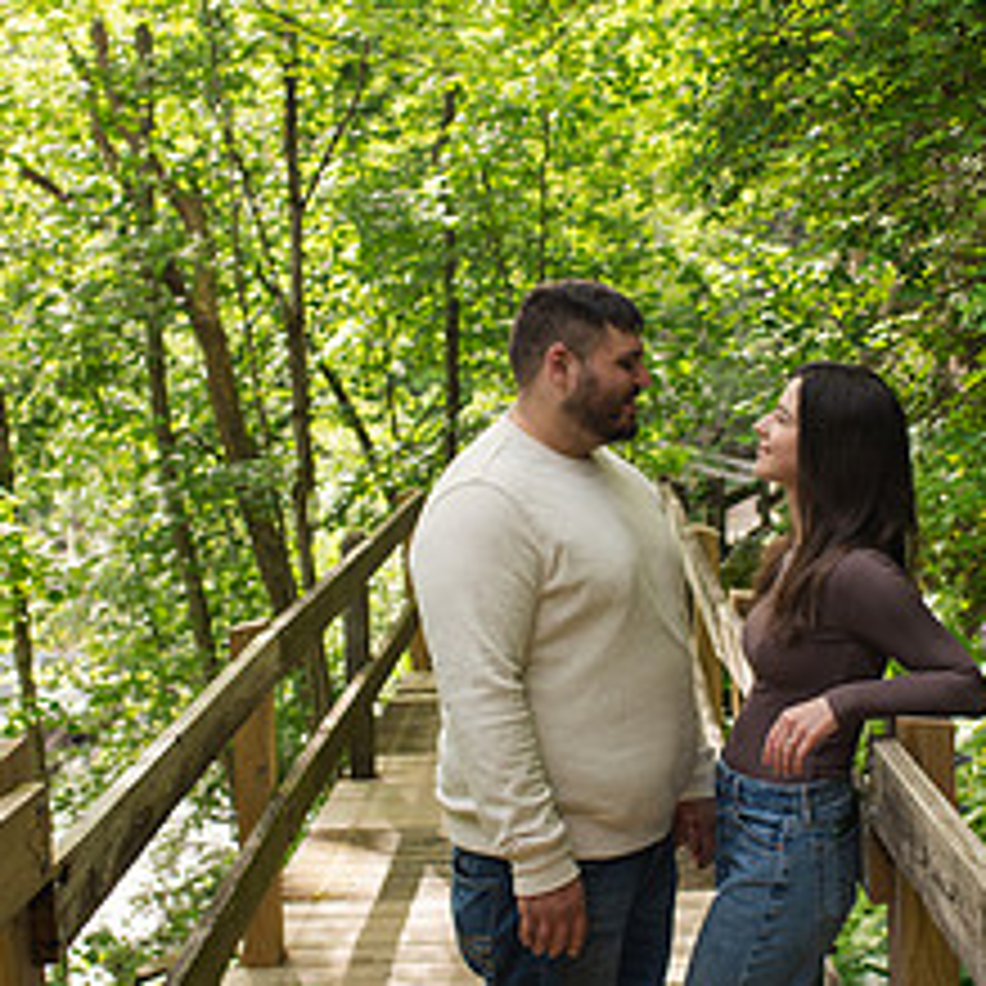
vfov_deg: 28.2
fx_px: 1966
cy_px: 513
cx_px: 669
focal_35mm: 61
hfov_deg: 28.0
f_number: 3.5
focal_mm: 35
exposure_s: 1/320
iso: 200
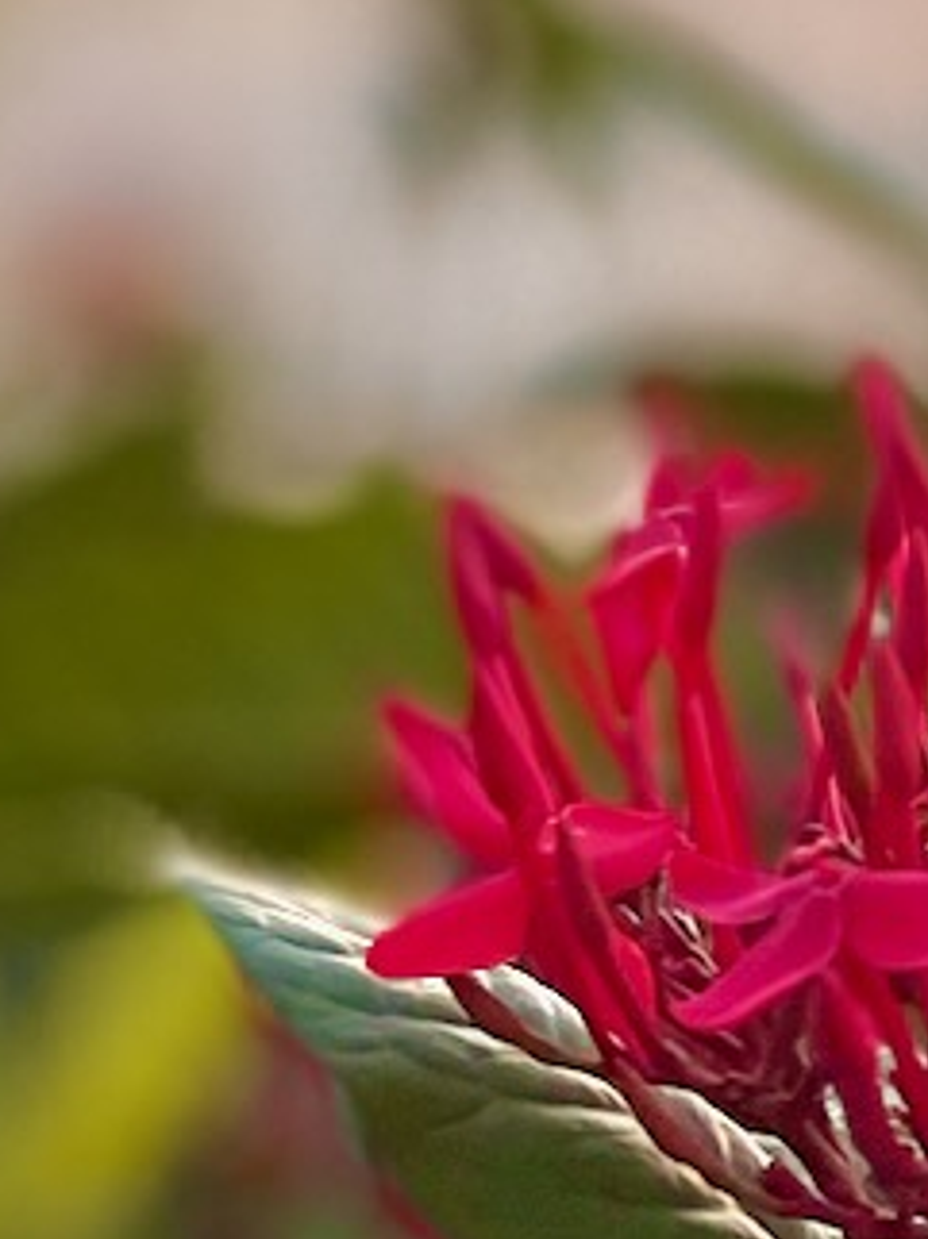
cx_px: 1629
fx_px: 7409
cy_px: 362
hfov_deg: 7.0
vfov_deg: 9.6
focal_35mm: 207
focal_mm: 5.96
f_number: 1.6
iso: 160
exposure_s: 1/47
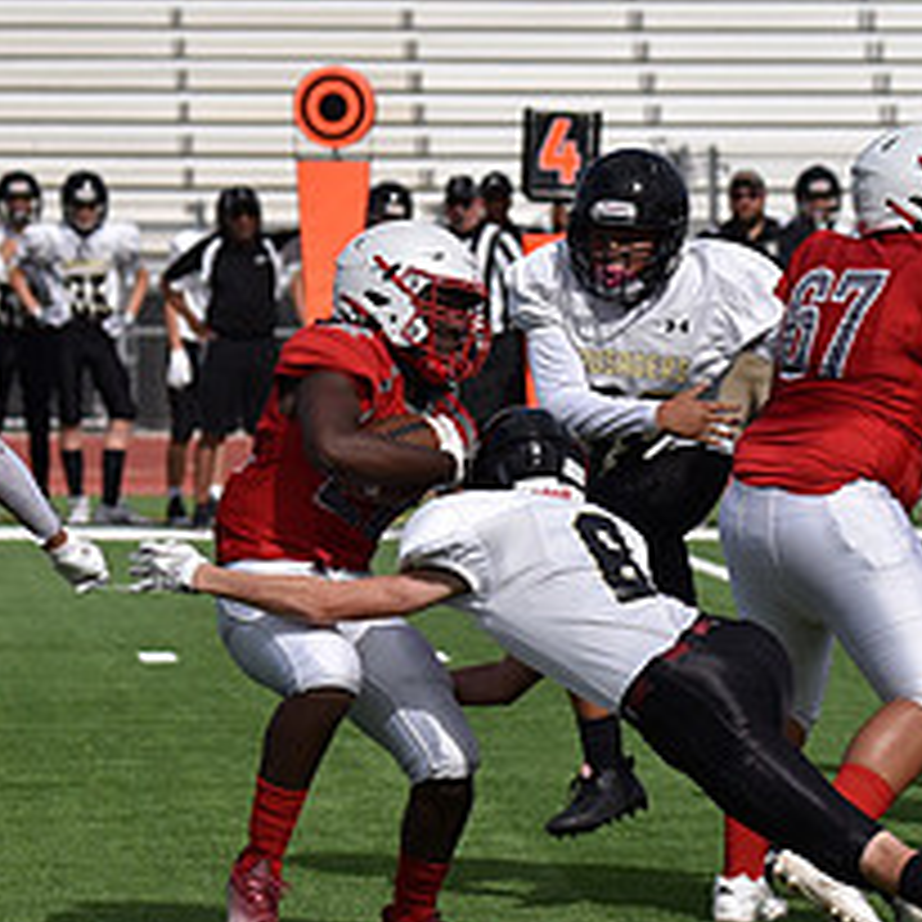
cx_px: 472
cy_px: 492
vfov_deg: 4.9
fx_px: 10848
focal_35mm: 360
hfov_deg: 4.9
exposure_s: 1/4000
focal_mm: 150
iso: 360
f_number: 5.6
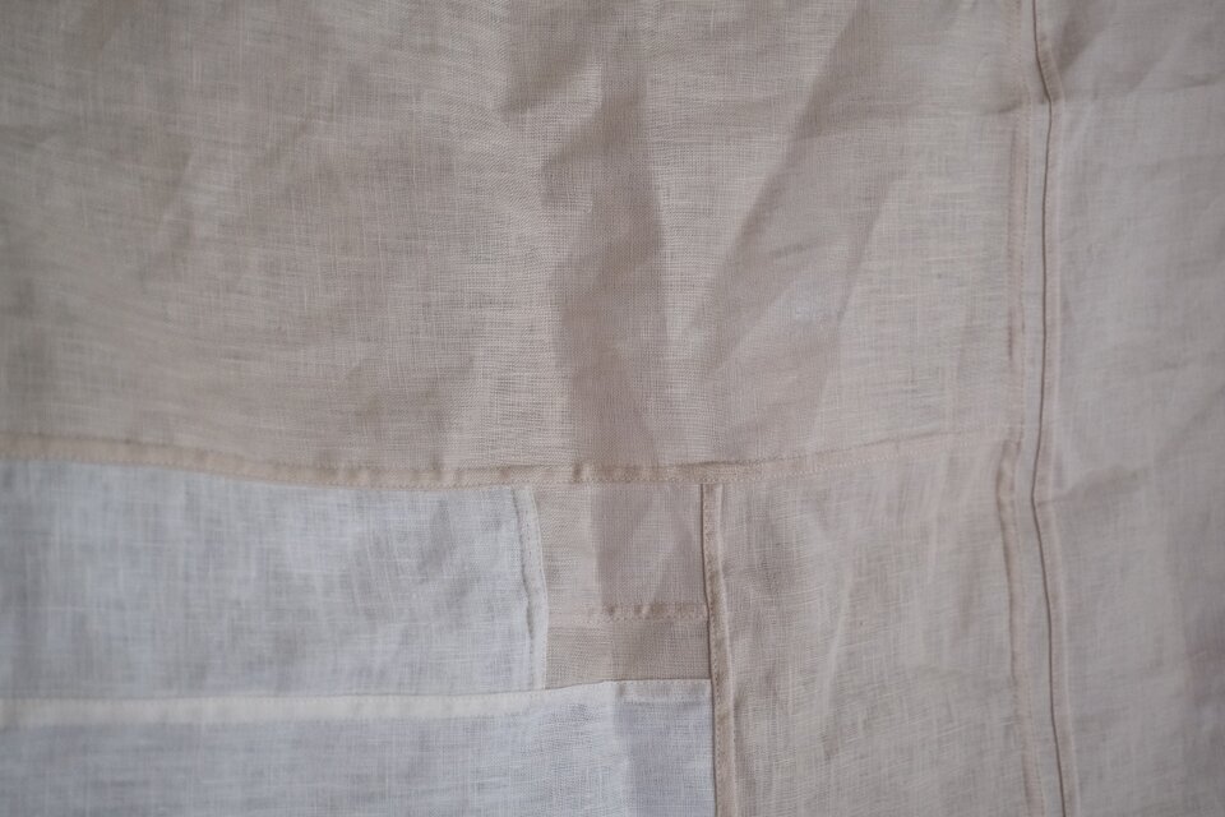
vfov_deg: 29.9
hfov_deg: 43.6
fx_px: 1531
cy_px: 408
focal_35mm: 45
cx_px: 612
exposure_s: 1/100
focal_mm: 30
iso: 2500
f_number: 2.8
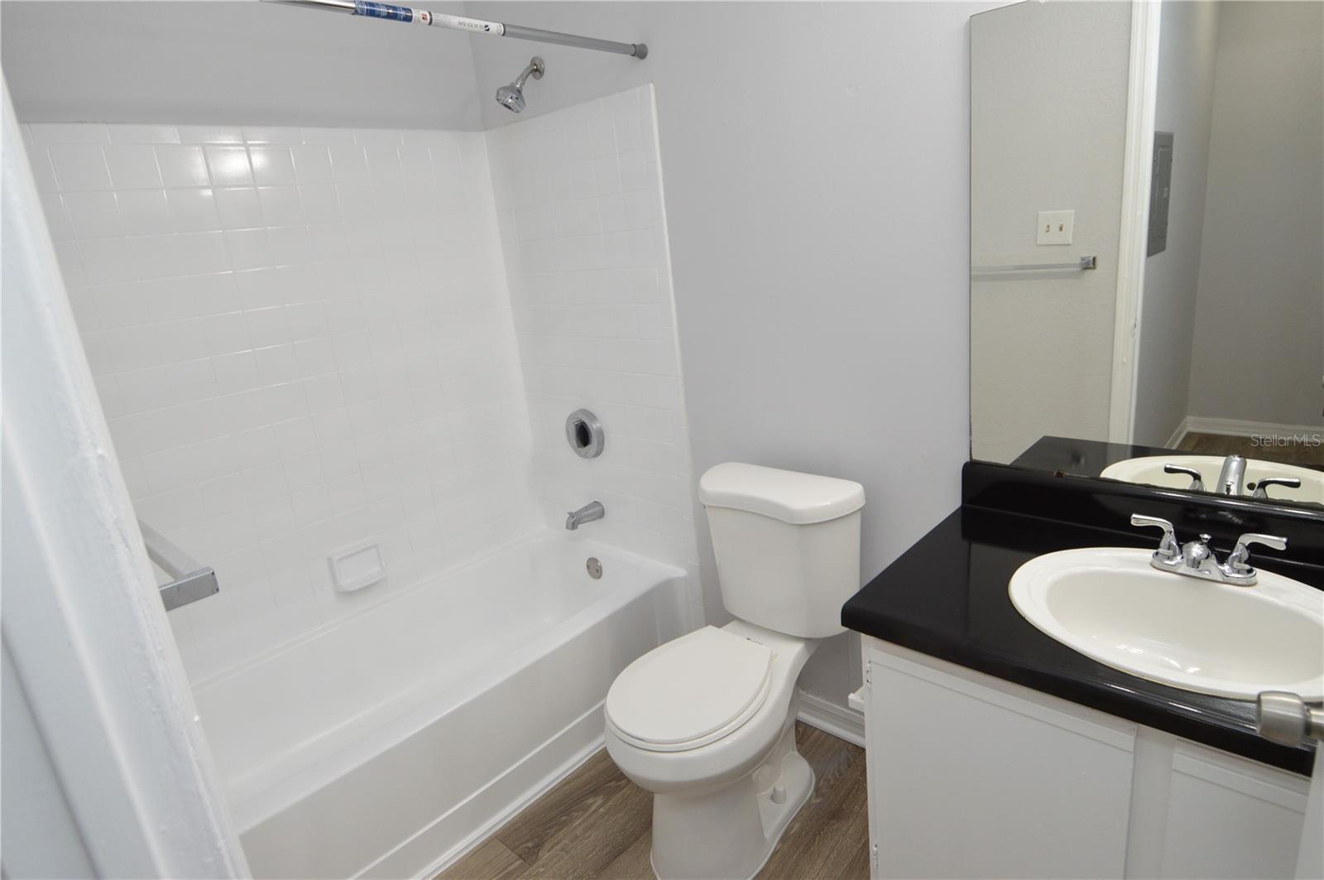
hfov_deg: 90.1
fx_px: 661
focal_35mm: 18
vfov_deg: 67.3
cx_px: 662
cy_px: 440
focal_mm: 12
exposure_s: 1/80
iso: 400
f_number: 4.5
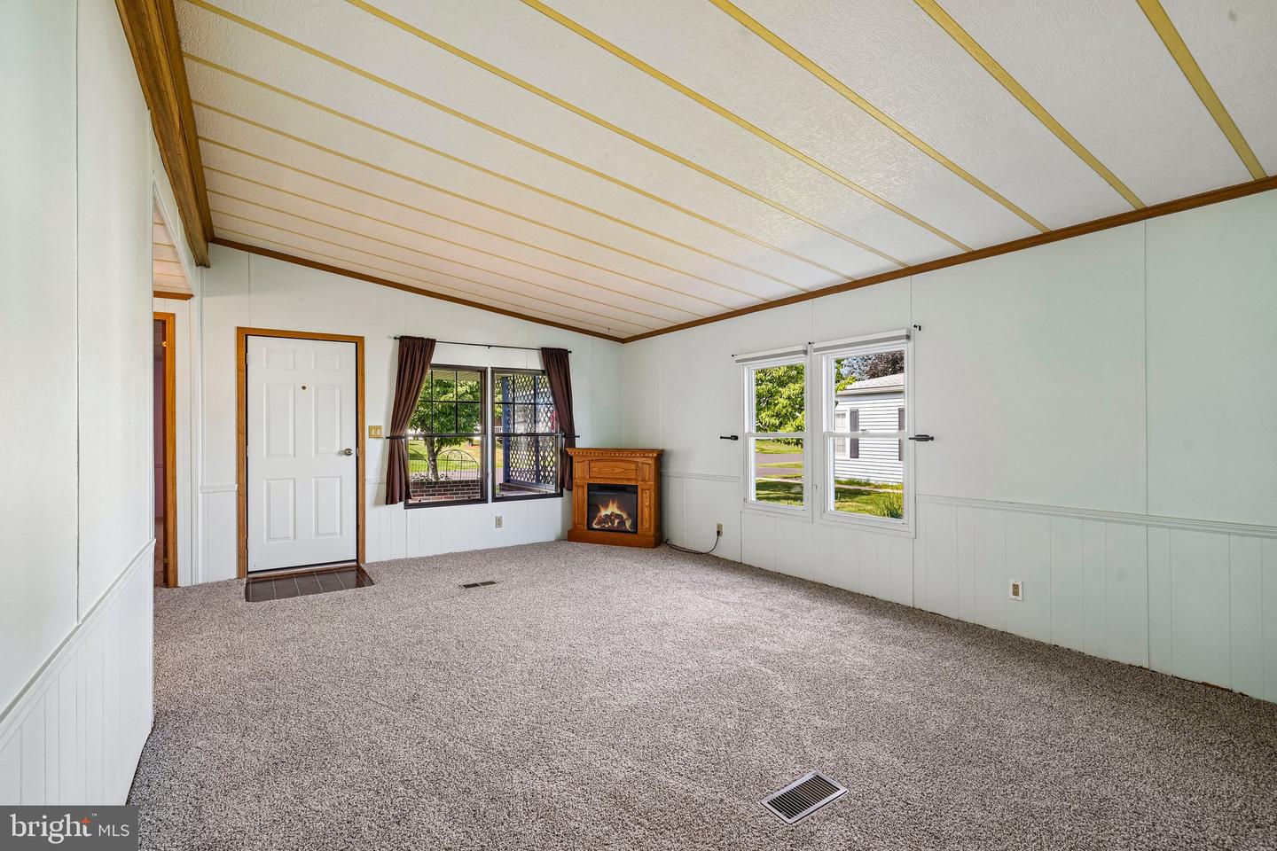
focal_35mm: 16
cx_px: 638
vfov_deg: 73.7
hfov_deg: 96.7
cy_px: 426
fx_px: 568
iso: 400
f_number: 8
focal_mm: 16
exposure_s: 1/15
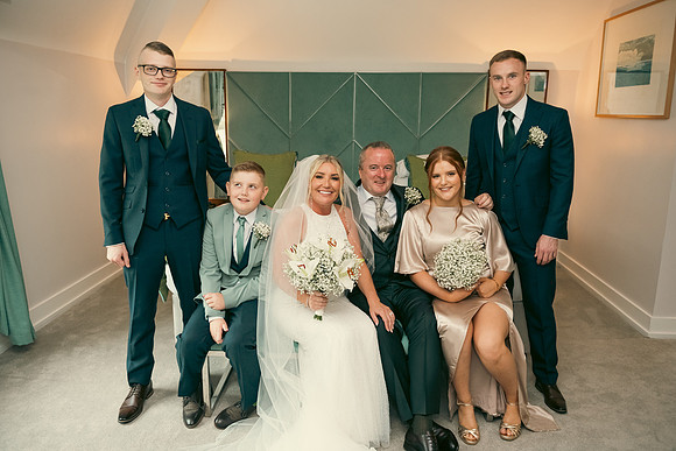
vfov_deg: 47.2
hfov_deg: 66.5
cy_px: 226
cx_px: 338
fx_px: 516
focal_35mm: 27
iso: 800
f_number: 3.5
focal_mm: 27
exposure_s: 1/160
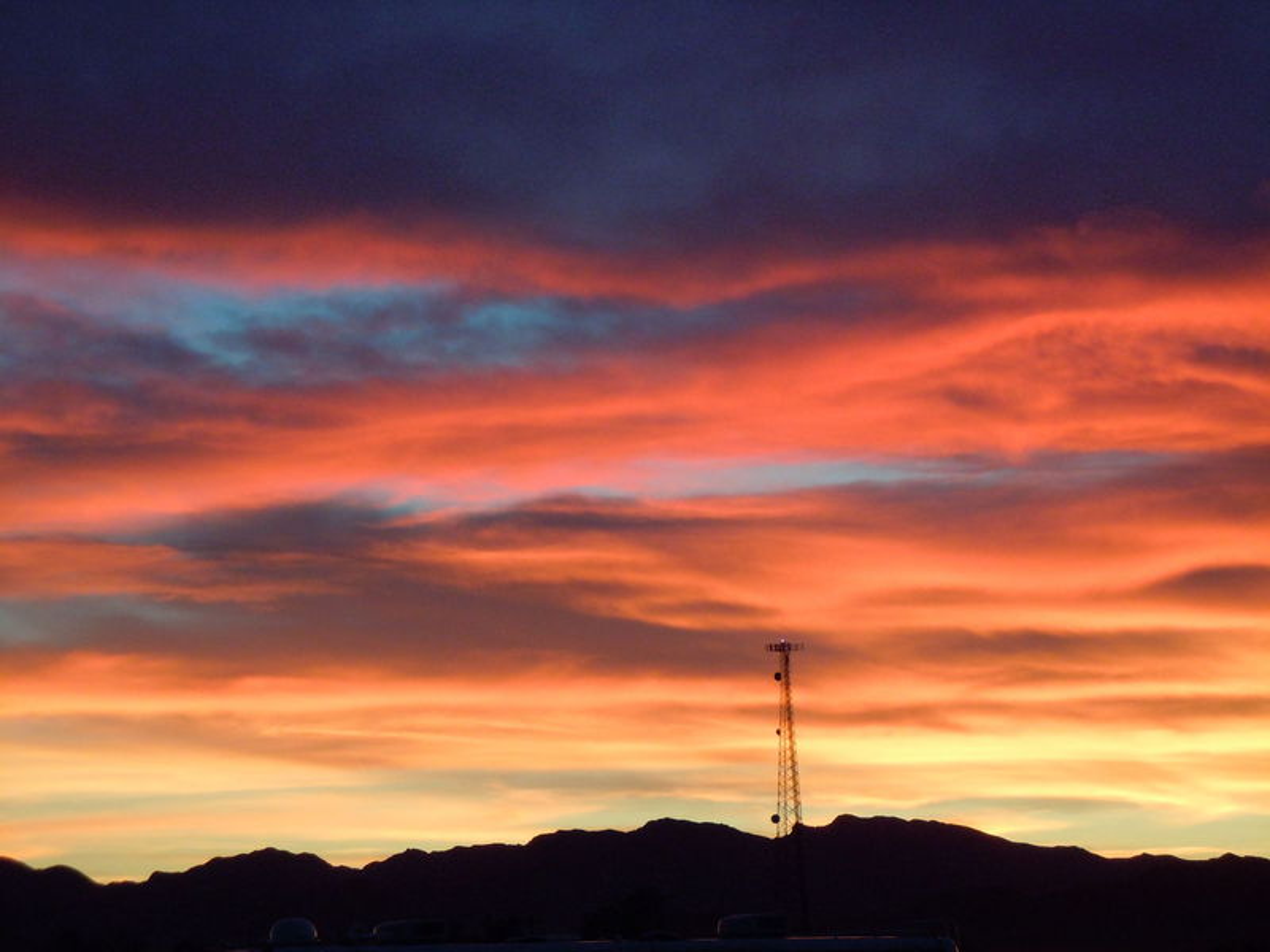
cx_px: 635
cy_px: 476
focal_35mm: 116
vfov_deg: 12.8
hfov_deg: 17.0
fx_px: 4256
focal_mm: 20.9
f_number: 4.6
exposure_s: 1/125
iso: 500
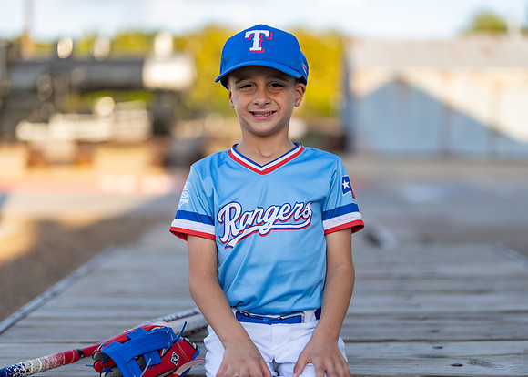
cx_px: 281
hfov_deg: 31.9
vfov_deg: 23.0
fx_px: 924
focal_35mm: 62
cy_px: 215
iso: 100
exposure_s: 1/2000
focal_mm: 50
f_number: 1.2
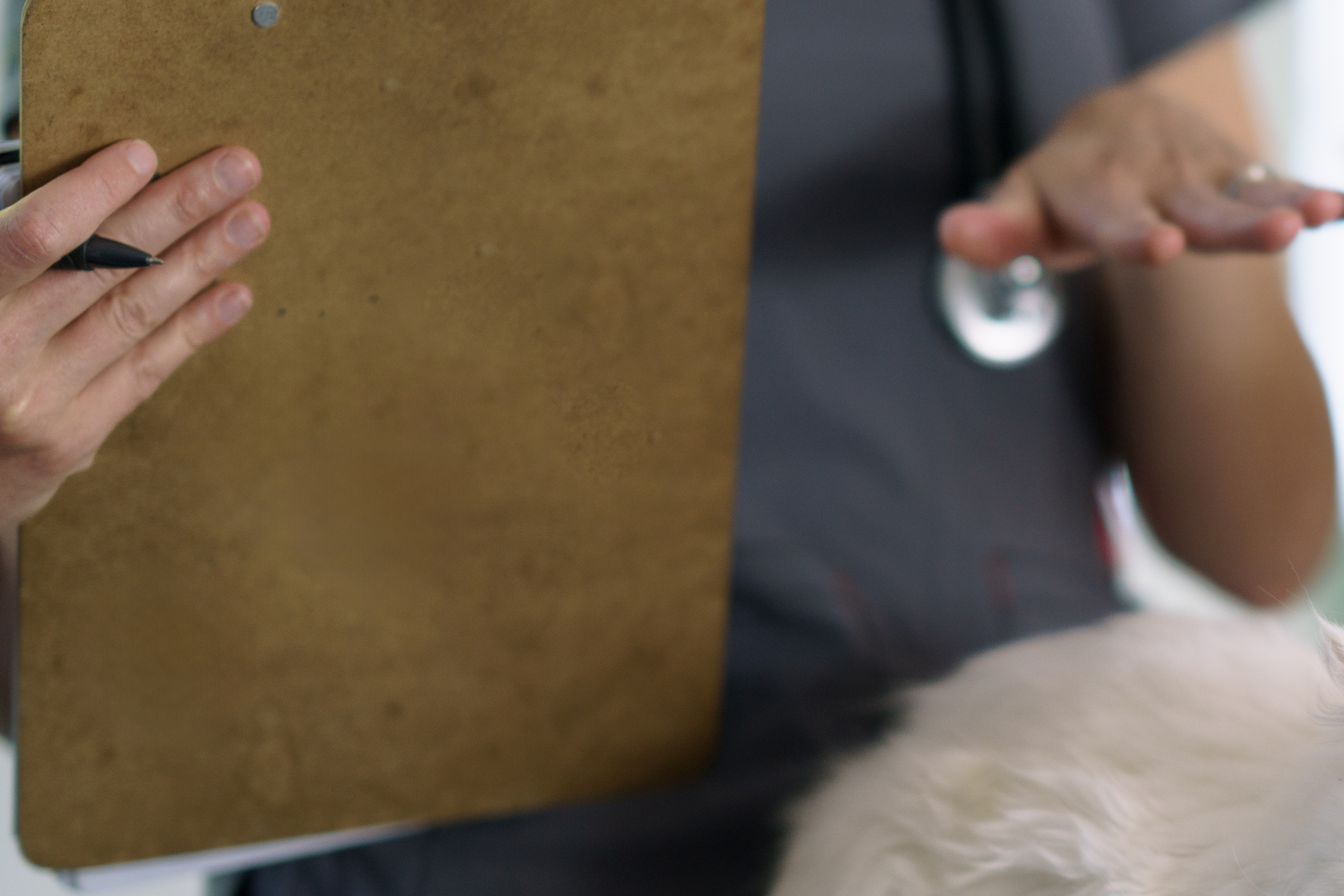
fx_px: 6981
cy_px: 590
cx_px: 1272
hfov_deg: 10.9
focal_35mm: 187
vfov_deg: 7.3
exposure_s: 1/500
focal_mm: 85
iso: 400
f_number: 1.4
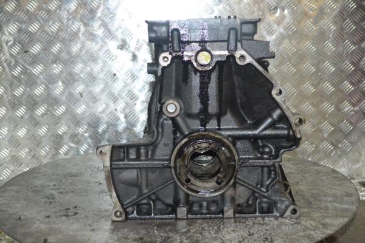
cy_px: 122
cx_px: 182
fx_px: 532
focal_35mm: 52
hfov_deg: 37.9
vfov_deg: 25.8
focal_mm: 35
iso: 3200
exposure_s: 1/60
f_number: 5.6
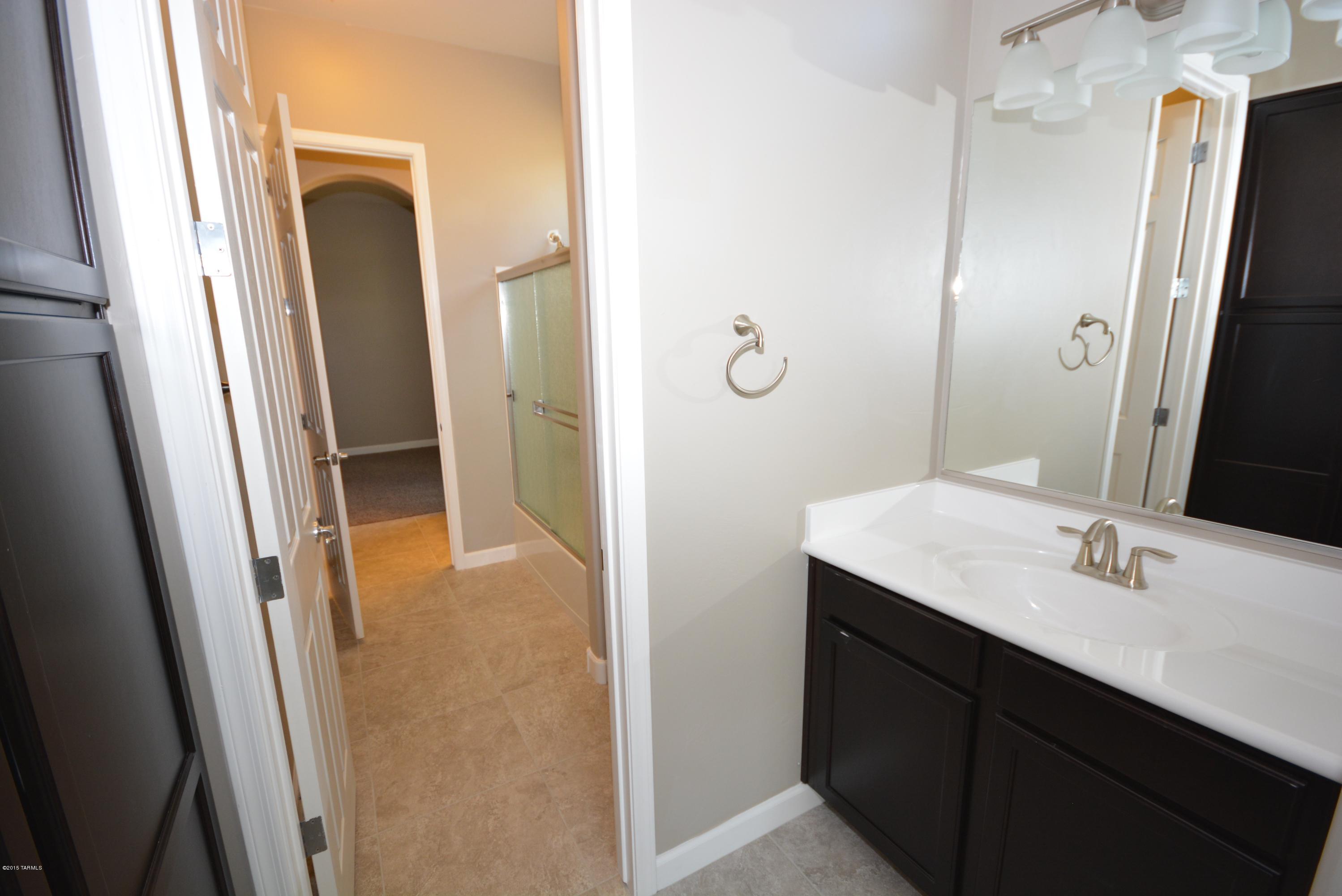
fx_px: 559
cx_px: 671
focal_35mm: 15
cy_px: 448
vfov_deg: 77.4
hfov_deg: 100.4
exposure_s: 1/60
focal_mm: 10
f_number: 4
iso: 500
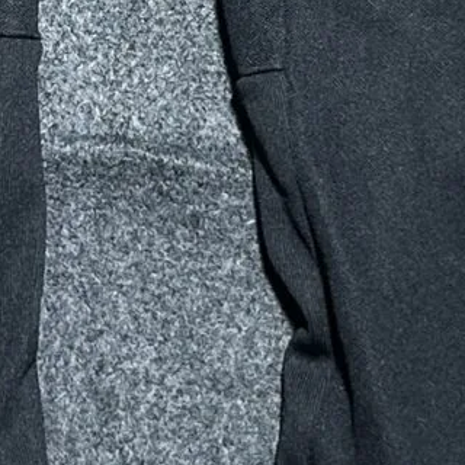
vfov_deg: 9.3
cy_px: -179
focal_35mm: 184
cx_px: 180
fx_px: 2796
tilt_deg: -55.7
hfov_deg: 9.5
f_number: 1.5
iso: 100
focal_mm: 5.7
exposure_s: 1/50
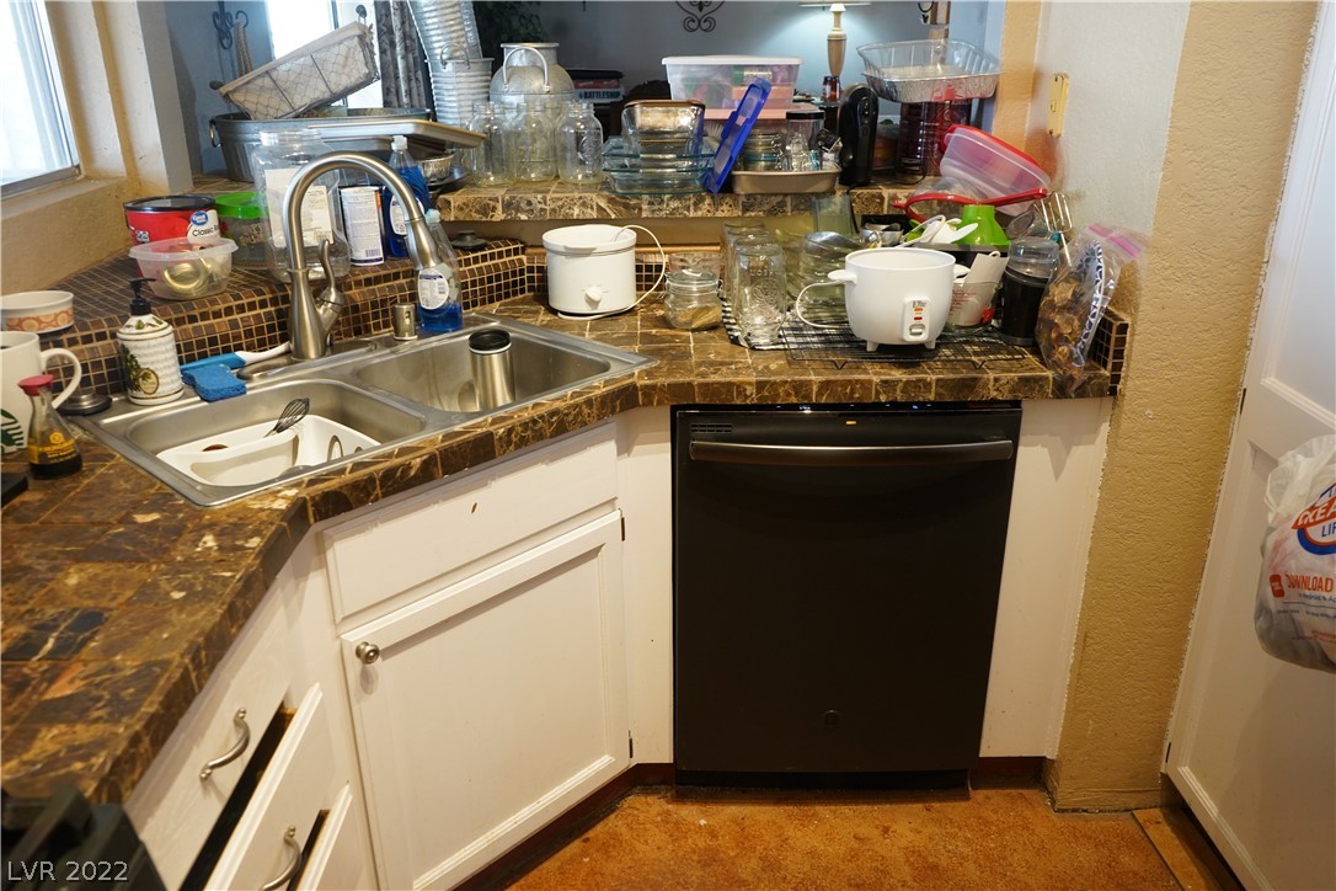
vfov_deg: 46.4
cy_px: 446
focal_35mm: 28
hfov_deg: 65.5
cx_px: 668
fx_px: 1039
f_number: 5.6
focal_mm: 28
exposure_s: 1/40
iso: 2000
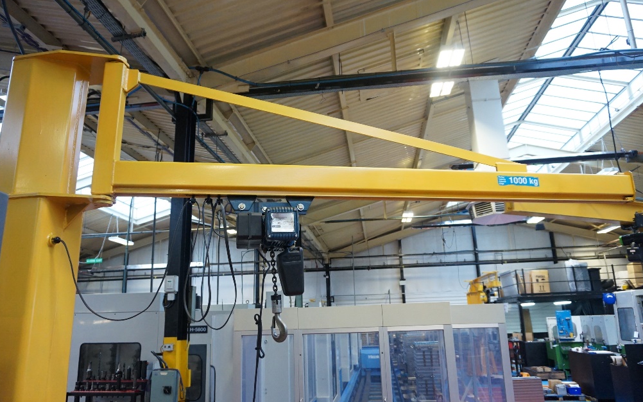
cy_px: 199
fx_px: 438
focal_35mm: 25
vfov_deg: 49.3
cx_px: 319
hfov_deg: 72.6
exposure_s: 1/160
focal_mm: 16
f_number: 3.5
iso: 1600
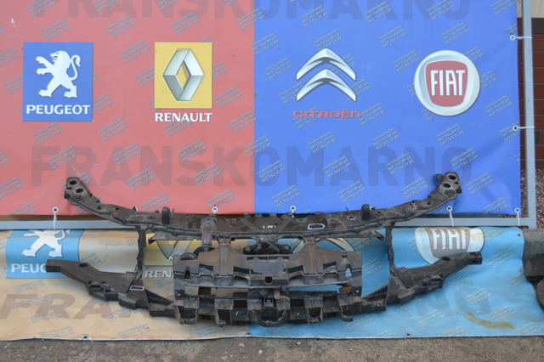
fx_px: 702
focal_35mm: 46
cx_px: 272
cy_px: 181
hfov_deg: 42.3
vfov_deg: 28.9
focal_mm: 31
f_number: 5.6
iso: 140
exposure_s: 1/125
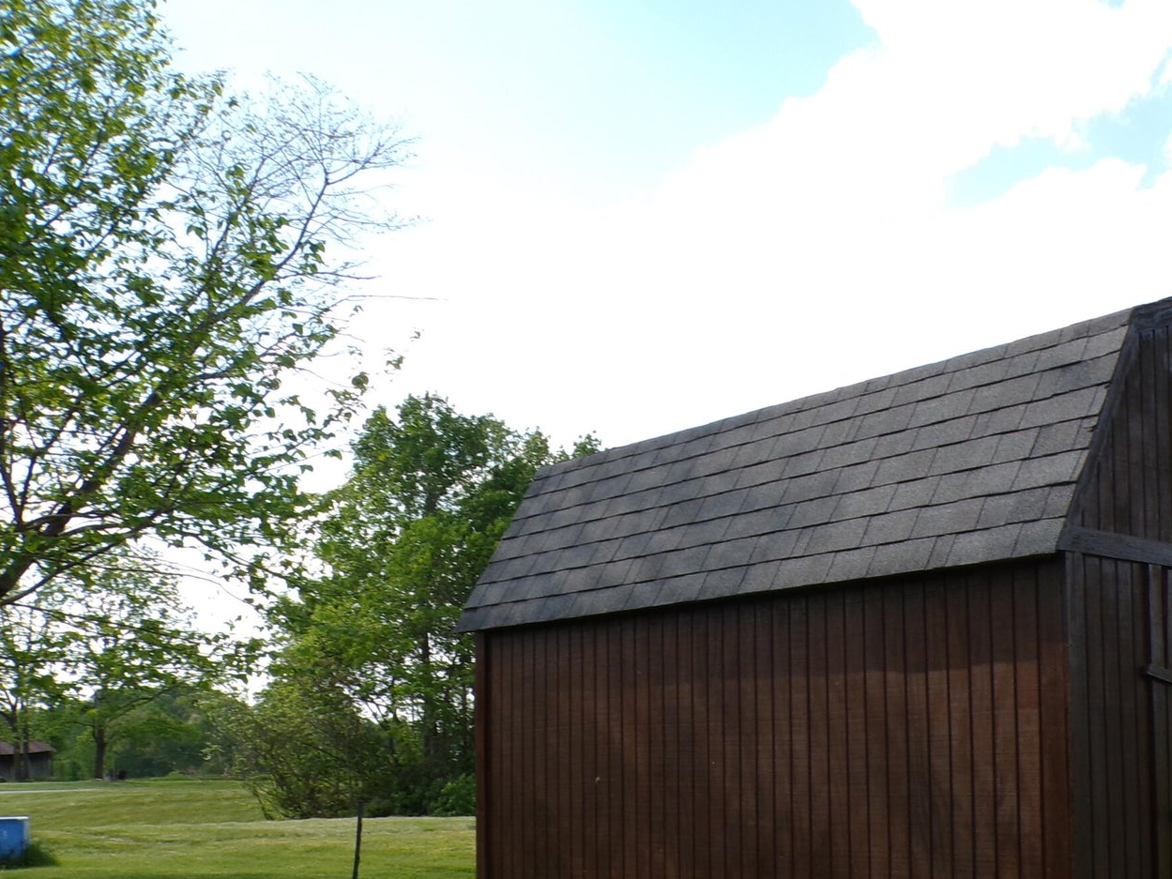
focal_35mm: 41
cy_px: 657
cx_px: 818
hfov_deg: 44.8
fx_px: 1388
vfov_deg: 34.4
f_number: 4.4
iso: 100
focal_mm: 4.3
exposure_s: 1/300
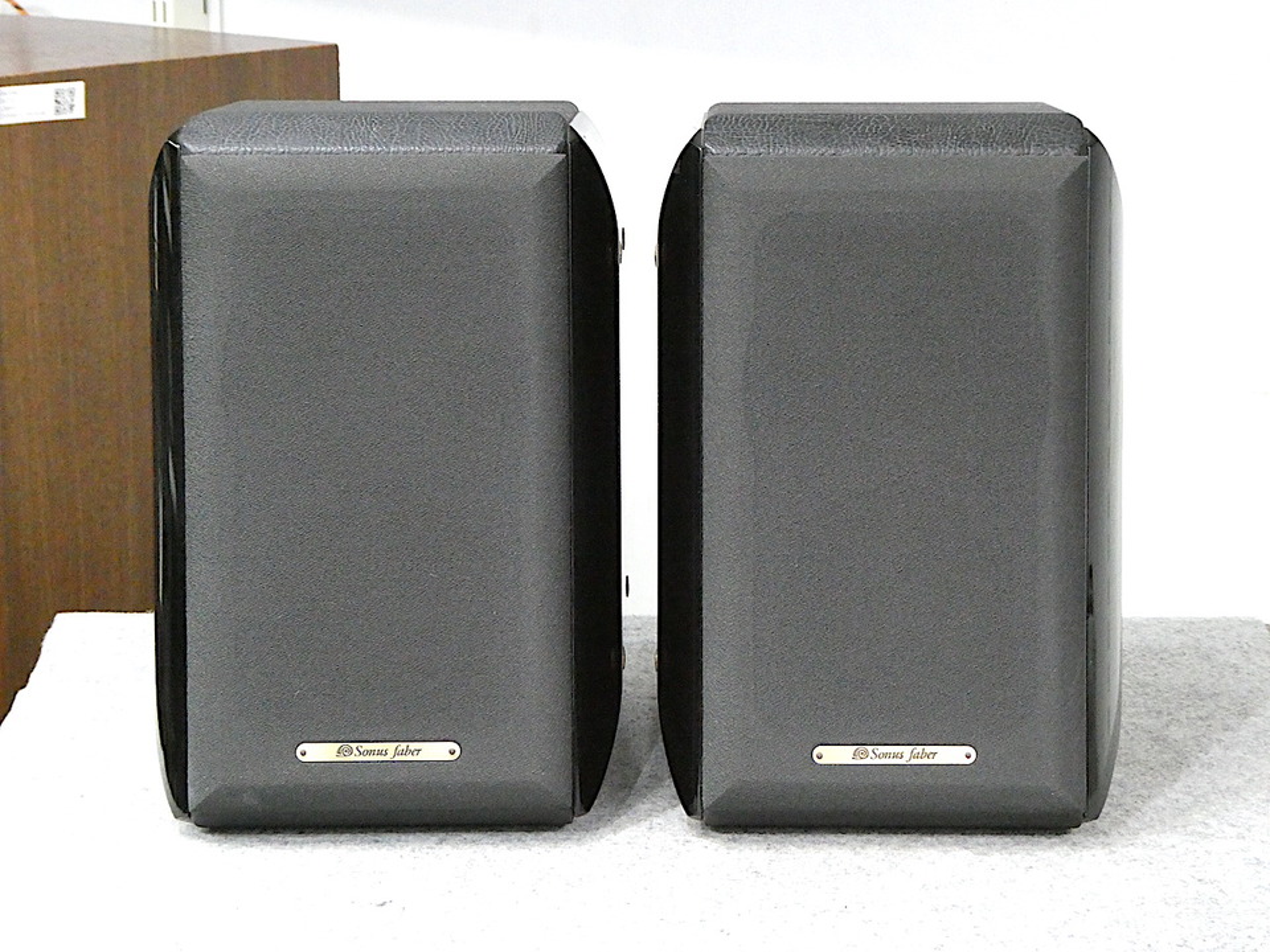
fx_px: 3595
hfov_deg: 20.0
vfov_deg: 15.1
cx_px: 635
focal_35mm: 98
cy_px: 476
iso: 1600
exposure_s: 1/30
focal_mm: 17.5
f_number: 5
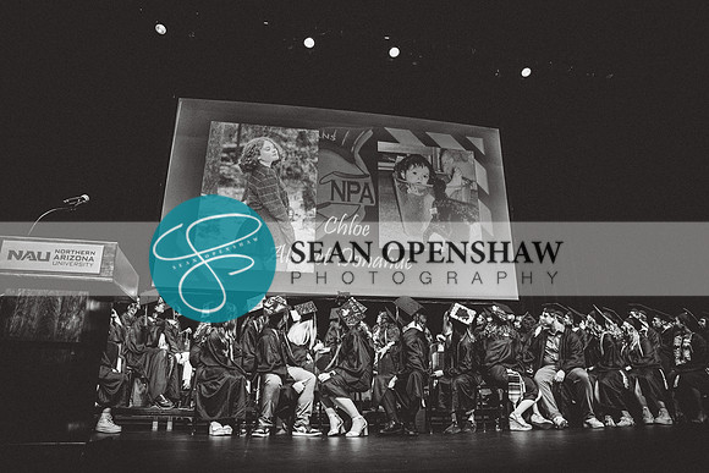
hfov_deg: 73.7
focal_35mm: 24
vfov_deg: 53.2
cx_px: 354
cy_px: 236
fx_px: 473
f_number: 2.8
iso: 2500
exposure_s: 1/160
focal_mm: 24
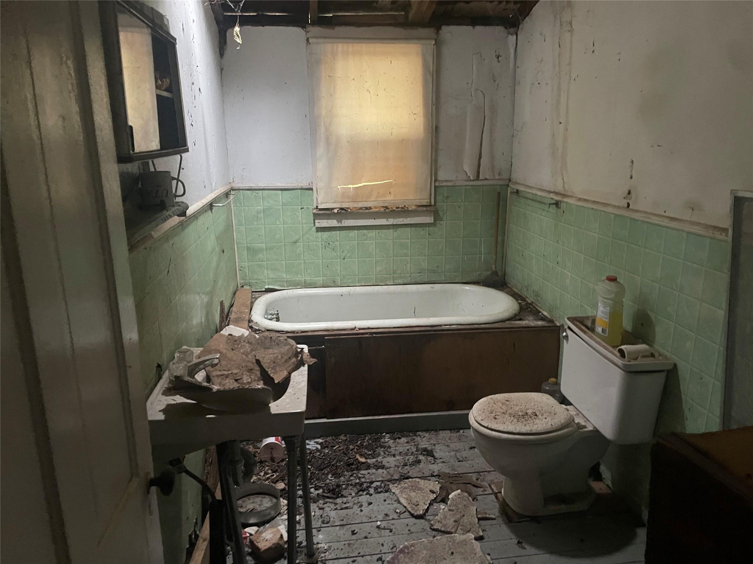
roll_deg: +1.7
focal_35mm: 26
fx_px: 566
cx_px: 376
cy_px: 282
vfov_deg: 53.1
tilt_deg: -16.9
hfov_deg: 67.3
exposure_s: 1/30
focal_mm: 4.2
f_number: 1.6
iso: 640
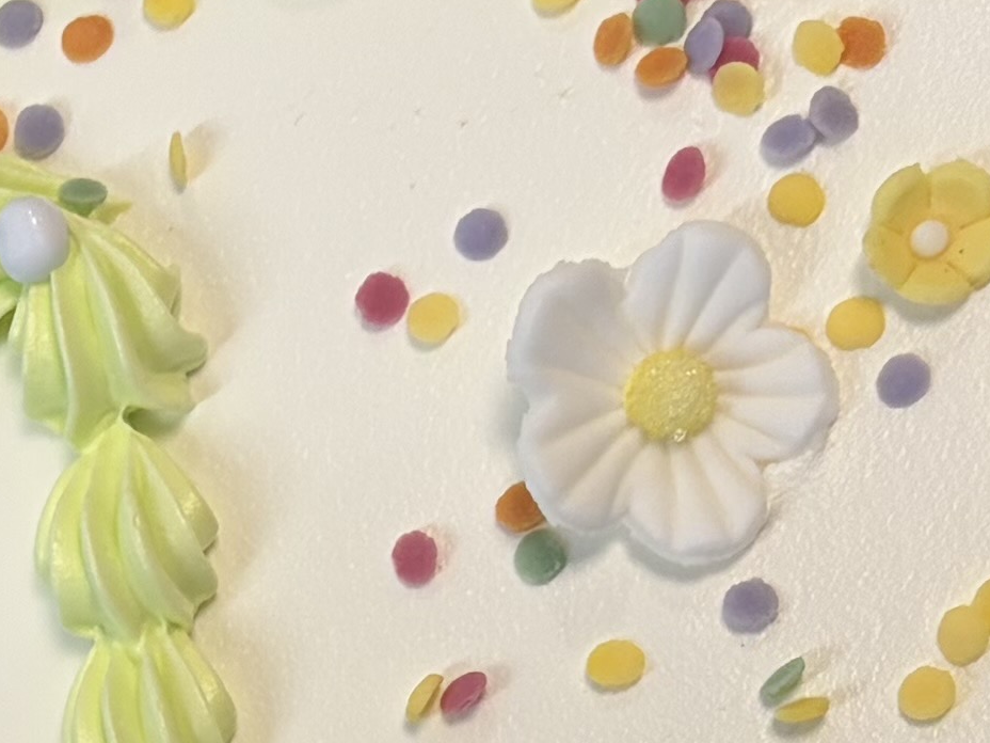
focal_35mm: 160
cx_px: -304
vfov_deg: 8.6
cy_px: 1612
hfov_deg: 12.0
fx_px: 4576
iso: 40
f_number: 1.6
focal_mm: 5.96
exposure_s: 1/121
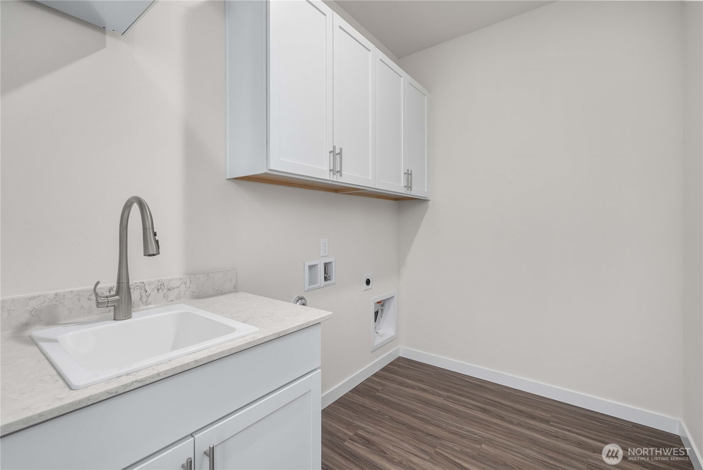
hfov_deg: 100.4
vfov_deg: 77.4
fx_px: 293
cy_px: 235
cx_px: 352
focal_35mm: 15
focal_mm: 15
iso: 1000
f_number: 7.1
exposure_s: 1/5
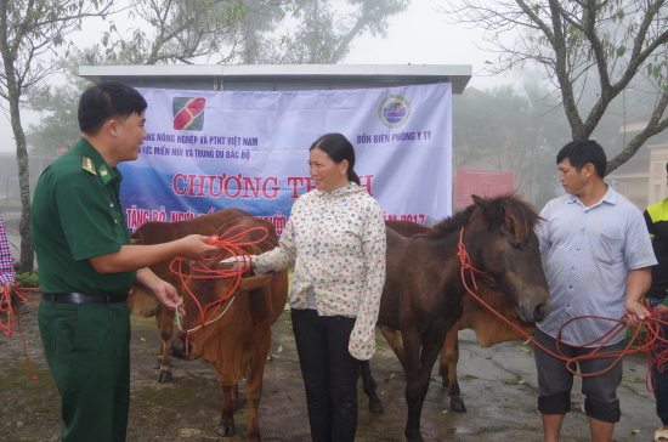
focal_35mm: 31
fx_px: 574
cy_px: 221
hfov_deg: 60.4
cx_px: 334
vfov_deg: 42.1
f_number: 7.1
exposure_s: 1/180
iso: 400
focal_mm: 21
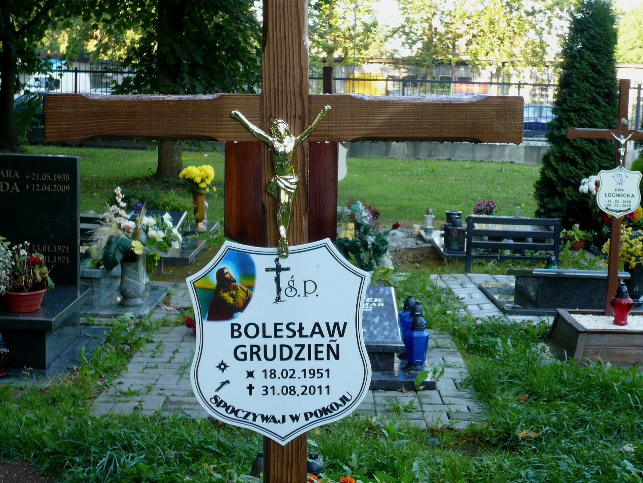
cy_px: 242
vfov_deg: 27.0
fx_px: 1003
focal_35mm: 54
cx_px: 322
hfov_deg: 35.5
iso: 100
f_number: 3.8
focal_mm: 8.8
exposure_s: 1/40
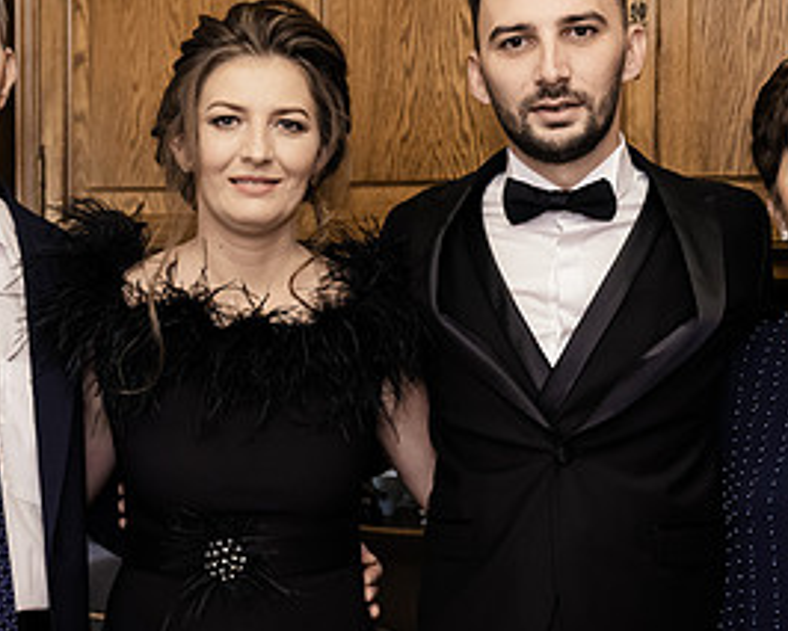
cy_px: 394
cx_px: 404
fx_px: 1446
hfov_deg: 30.5
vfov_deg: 24.5
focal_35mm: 62
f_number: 2.8
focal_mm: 28
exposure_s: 1/80
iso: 3200
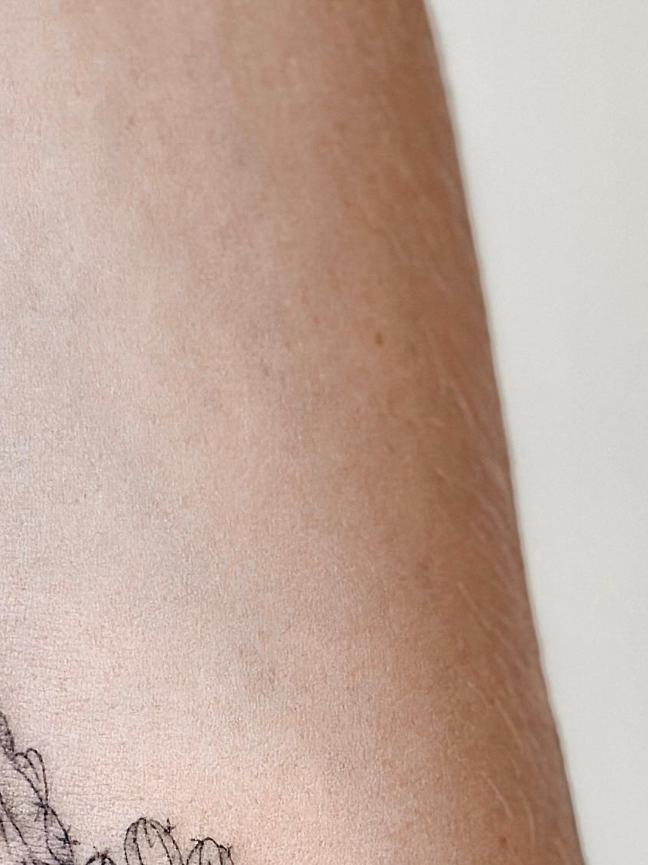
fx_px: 4319
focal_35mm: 173
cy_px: 1095
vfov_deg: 11.2
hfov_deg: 8.6
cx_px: 226
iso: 80
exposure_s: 1/250
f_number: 1.8
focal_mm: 6.86
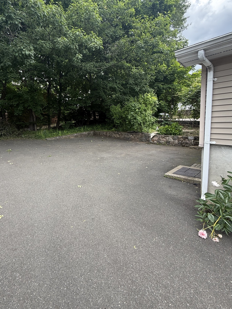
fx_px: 152
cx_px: 96
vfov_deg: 90.5
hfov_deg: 74.1
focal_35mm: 17
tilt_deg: -0.9
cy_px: 133
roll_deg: -0.9
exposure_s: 1/194
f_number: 2.2
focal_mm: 2.22
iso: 50
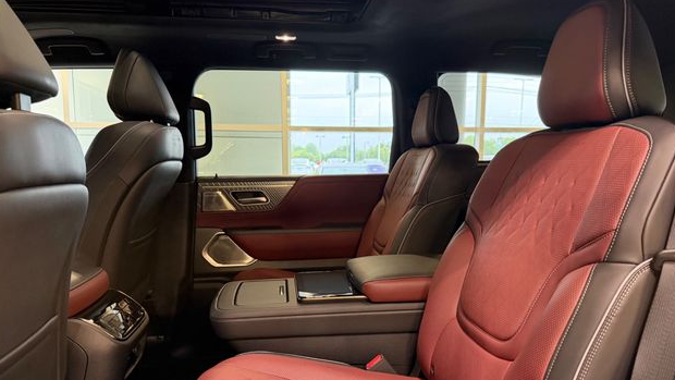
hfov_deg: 69.8
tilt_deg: -7.4
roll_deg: +0.3
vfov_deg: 42.8
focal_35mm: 27
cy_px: 221
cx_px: 342
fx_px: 483
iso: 640
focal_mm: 6.76
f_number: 1.78
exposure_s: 1/60
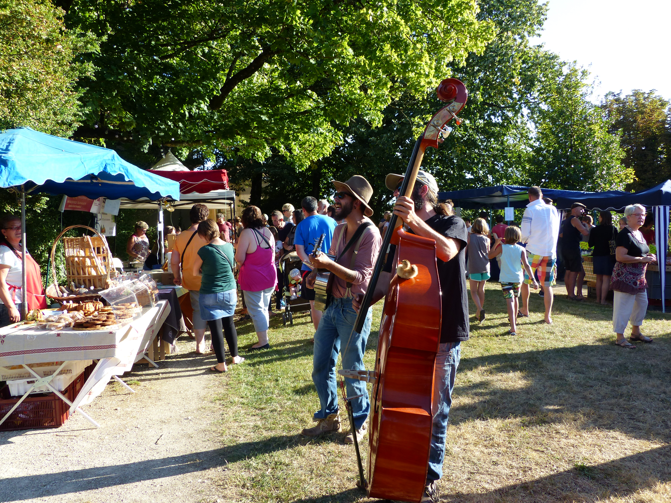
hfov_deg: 58.4
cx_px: 336
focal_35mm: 31
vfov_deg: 45.4
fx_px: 601
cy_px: 252
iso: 100
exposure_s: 1/250
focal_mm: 5.6
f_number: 4
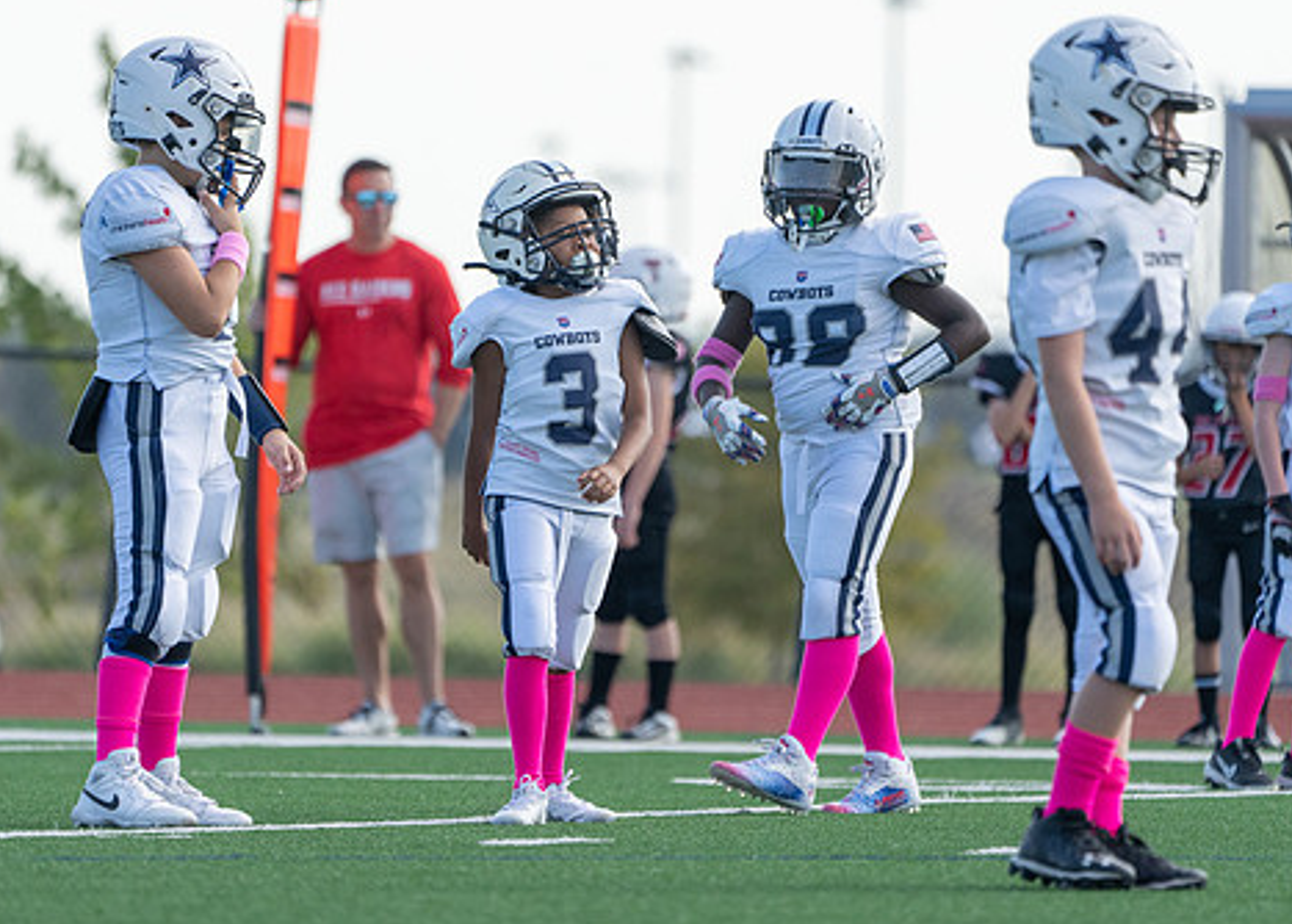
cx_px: 570
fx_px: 19089
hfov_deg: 3.9
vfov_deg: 2.8
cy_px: 445
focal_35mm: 520
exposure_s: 1/1250
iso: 500
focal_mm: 400
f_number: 5.6
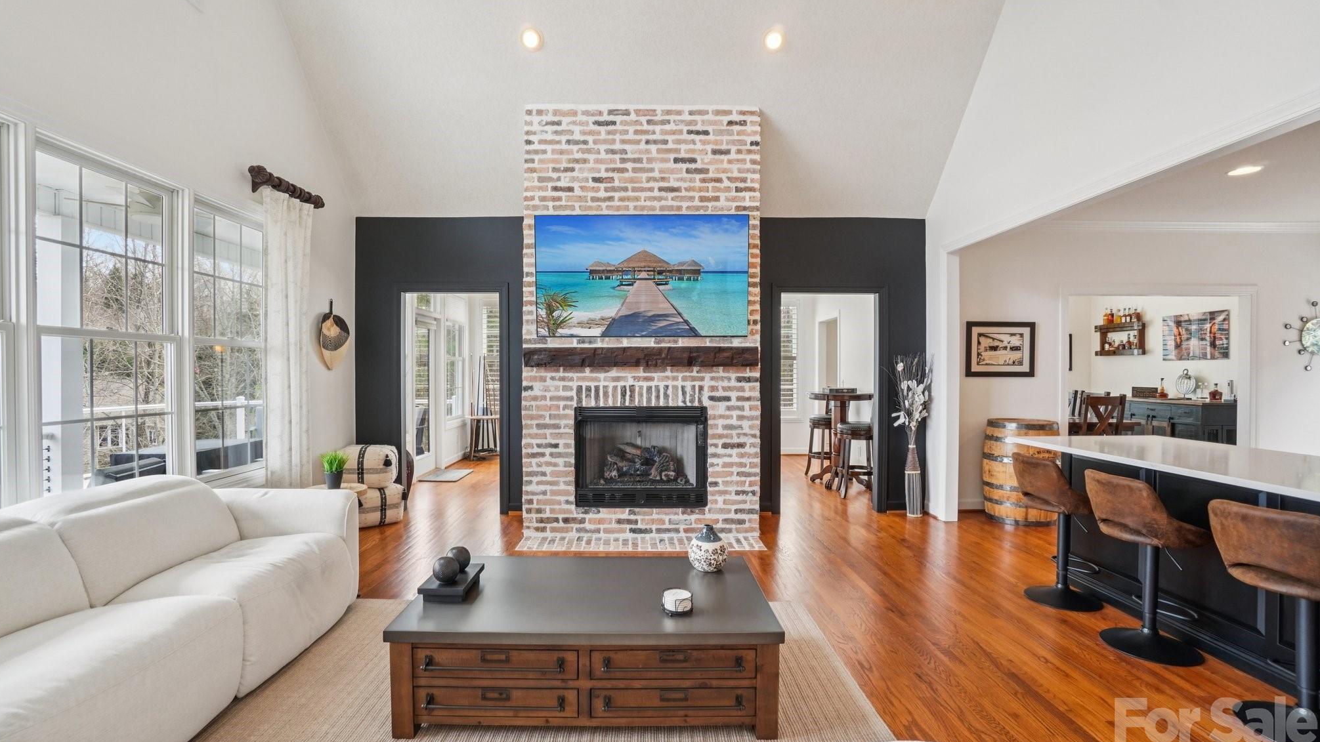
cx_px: 652
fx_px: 560
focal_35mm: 16
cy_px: 379
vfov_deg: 67.1
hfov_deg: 99.4
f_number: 8
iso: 400
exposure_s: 1/25
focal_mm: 10
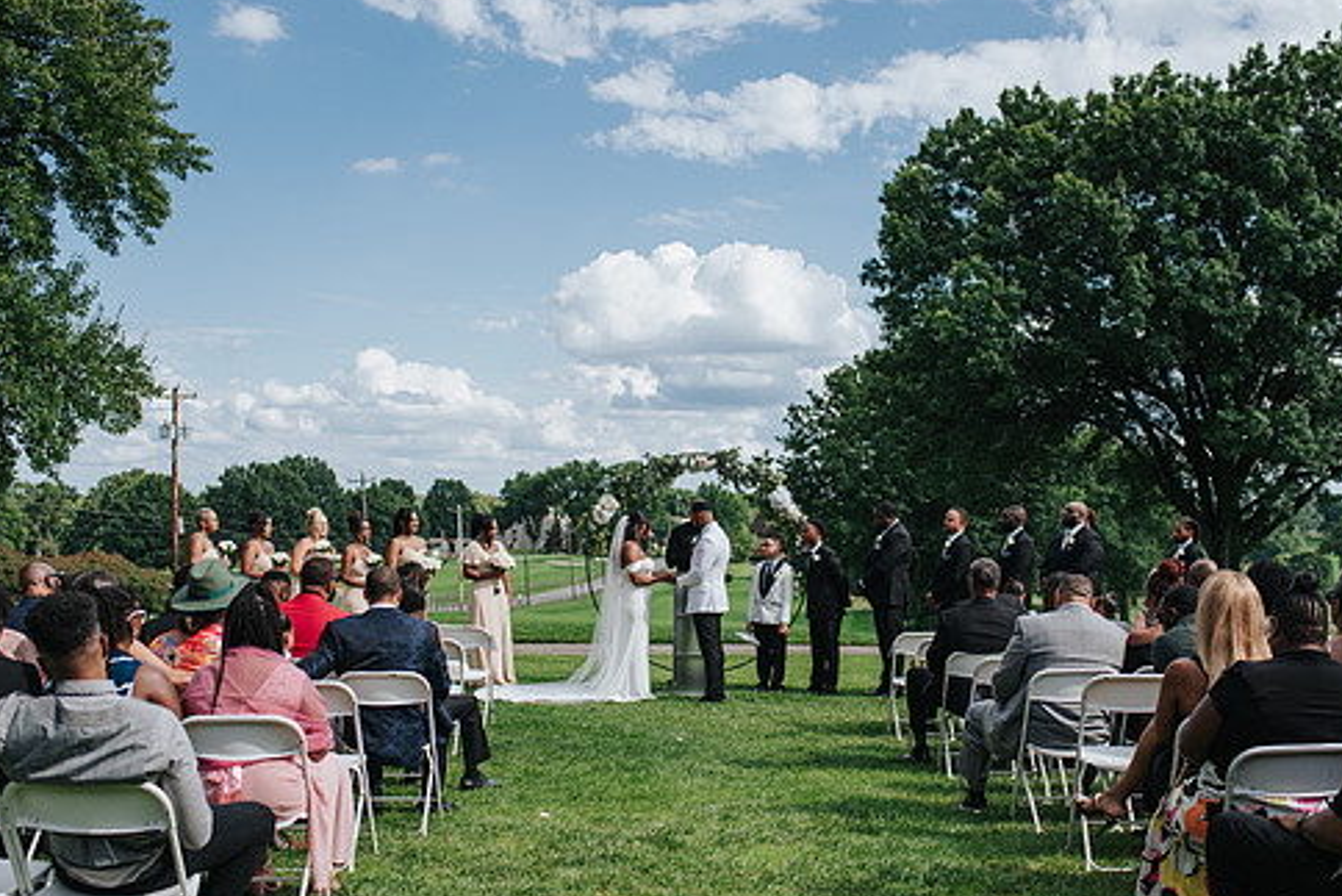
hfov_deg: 46.3
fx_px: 1566
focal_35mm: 42
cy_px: 492
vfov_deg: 31.9
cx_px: 724
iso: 125
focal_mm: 35
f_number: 3.2
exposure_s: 1/1600
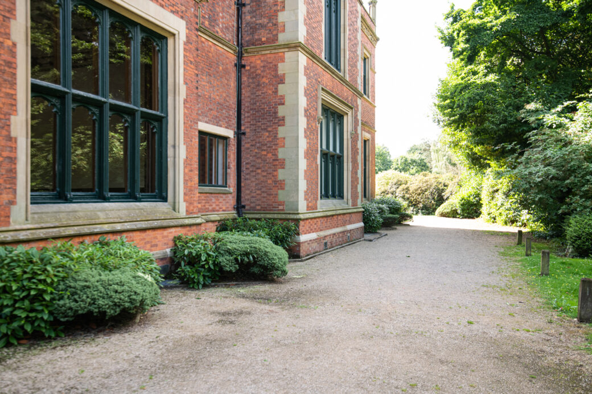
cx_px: 296
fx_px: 493
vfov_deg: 43.6
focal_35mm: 30
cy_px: 197
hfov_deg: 61.9
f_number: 3.5
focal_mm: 30
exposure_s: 1/320
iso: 400
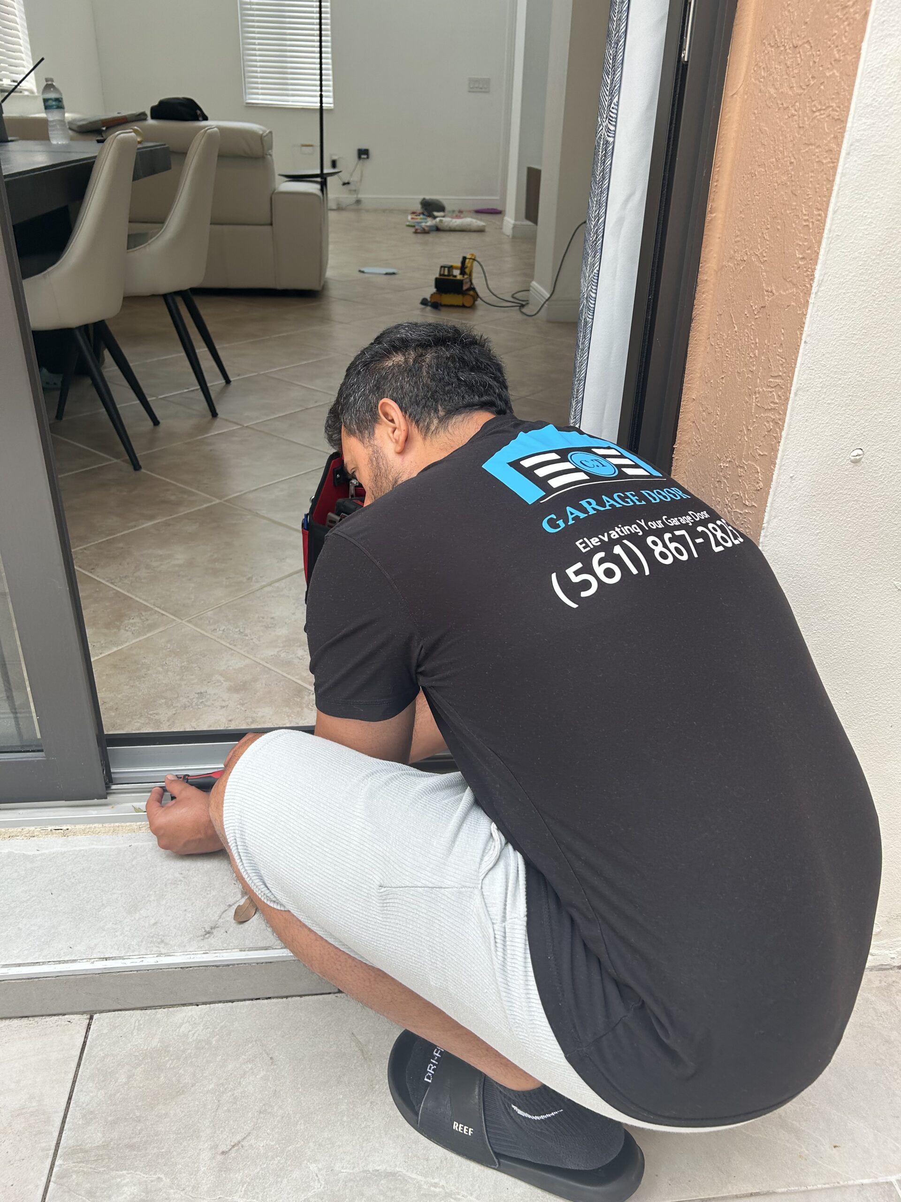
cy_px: 601
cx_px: 450
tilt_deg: -27.2
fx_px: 902
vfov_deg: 67.3
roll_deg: -1.7
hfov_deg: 53.1
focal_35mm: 26
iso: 40
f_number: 1.5
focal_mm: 5.7
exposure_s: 1/216
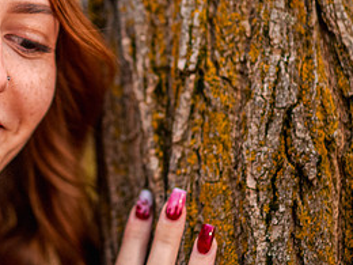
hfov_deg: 8.8
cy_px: 101
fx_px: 2294
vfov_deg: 6.6
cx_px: 53
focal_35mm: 225
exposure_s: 1/100
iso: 1250
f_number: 2
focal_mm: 105
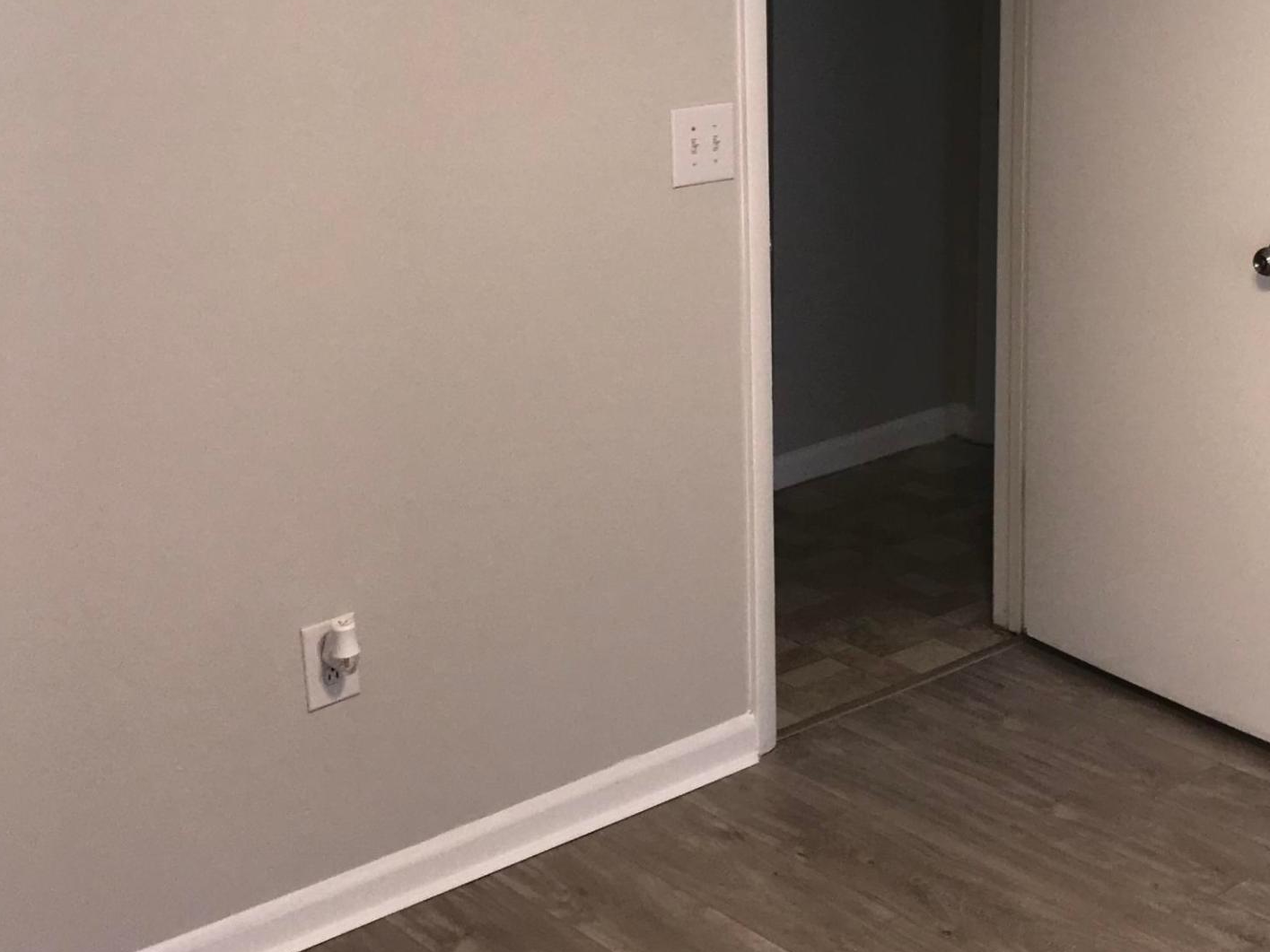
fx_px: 2091
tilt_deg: -12.3
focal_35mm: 57
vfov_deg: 25.4
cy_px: 251
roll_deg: -0.6
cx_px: 897
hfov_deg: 33.3
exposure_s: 1/59
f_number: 1.8
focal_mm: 3.99
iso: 20
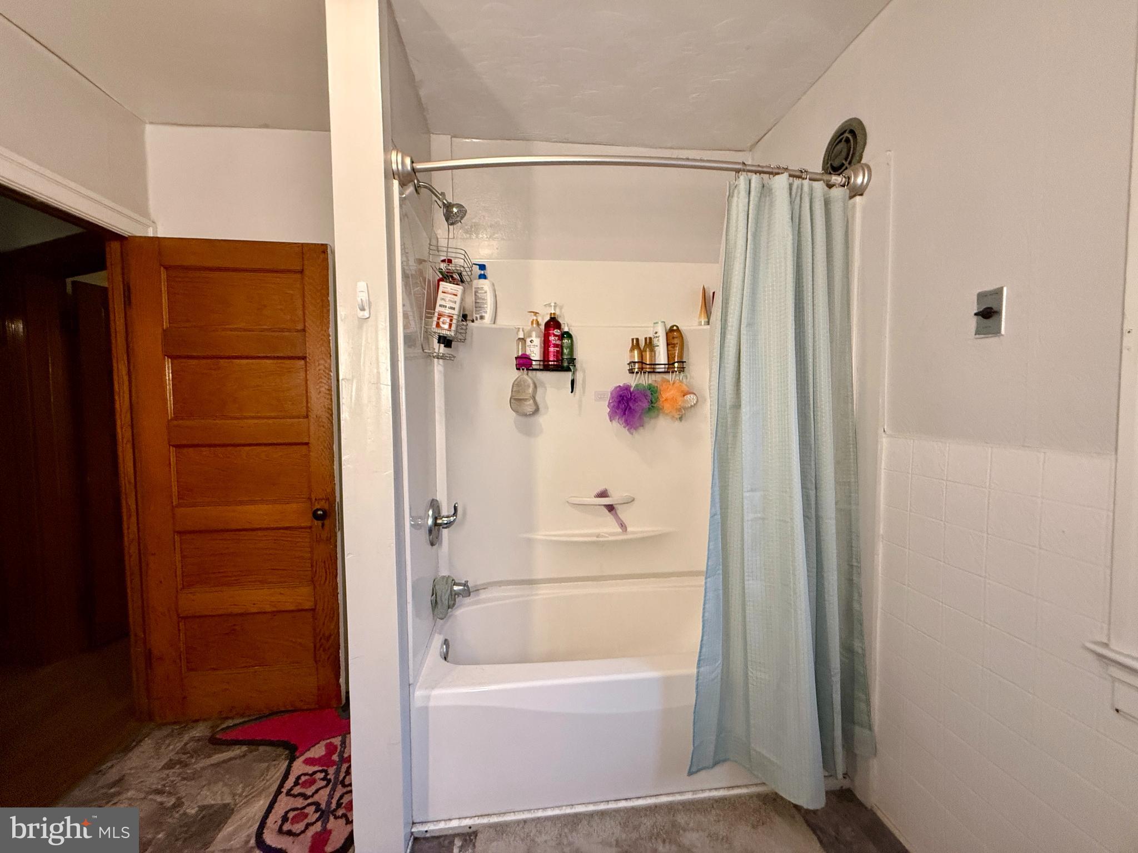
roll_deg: +1.2
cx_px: 569
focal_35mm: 14
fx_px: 460
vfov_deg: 85.7
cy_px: 426
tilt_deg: -2.4
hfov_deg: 102.1
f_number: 2.2
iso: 250
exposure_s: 1/60
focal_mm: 2.22
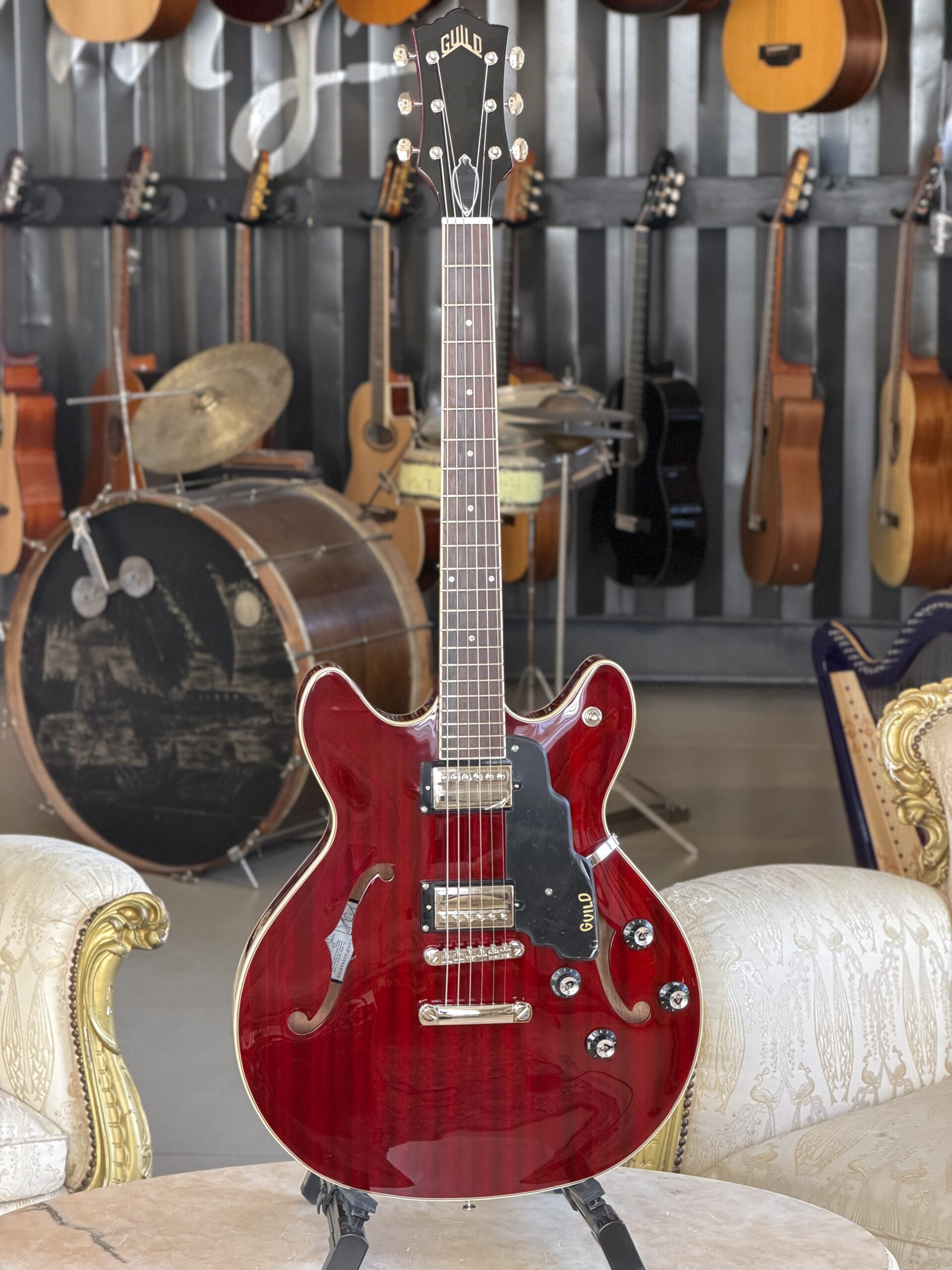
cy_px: 635
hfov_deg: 14.8
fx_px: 3667
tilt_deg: -10.5
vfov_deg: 19.6
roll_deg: -0.3
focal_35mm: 100
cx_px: 476
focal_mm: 16.89
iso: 500
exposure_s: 1/99
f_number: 2.8
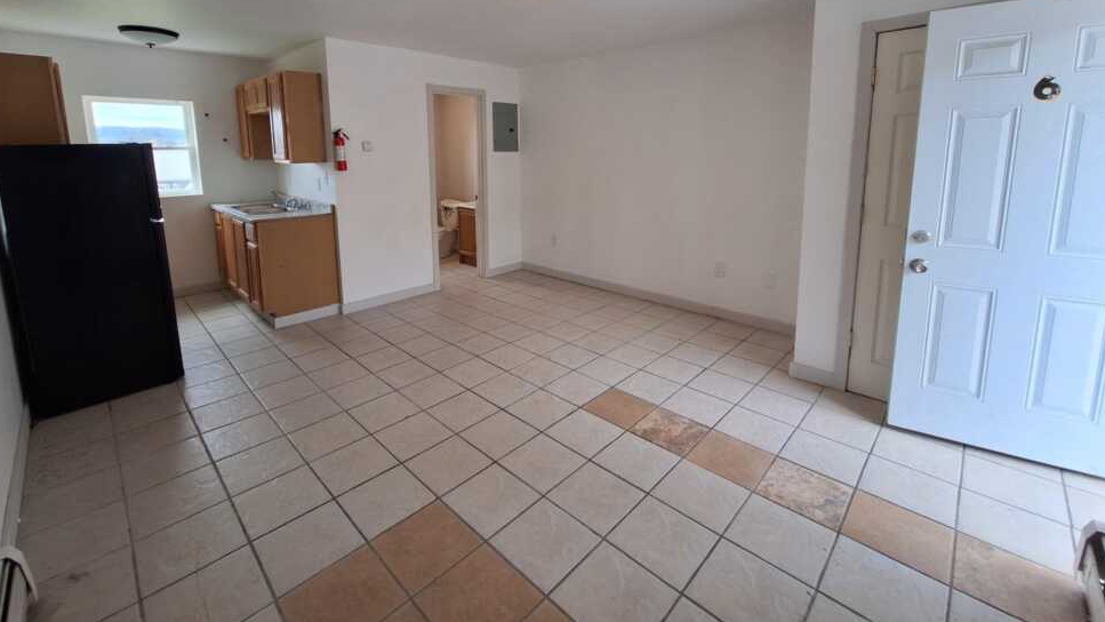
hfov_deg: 103.0
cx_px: 533
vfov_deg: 68.8
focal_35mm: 15
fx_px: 440
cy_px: 213
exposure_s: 1/120
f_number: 2.2
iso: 64
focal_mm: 1.74
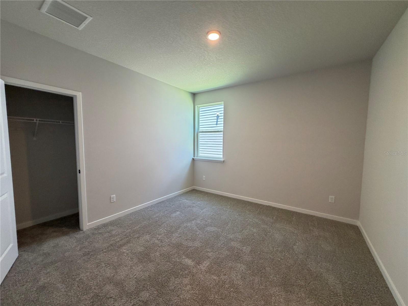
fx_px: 165
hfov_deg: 102.1
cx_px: 204
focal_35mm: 14
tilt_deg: -4.3
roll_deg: +1.7
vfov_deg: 85.7
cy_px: 153
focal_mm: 2.22
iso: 200
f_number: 2.2
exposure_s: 1/60
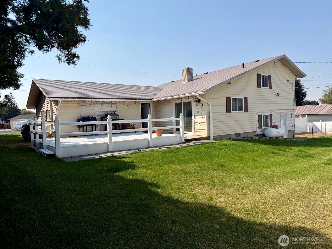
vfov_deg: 56.8
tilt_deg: -1.3
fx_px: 230
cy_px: 124
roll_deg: +2.2
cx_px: 166
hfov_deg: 71.6
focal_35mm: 24
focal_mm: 6.76
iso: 80
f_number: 1.78
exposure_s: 1/6711
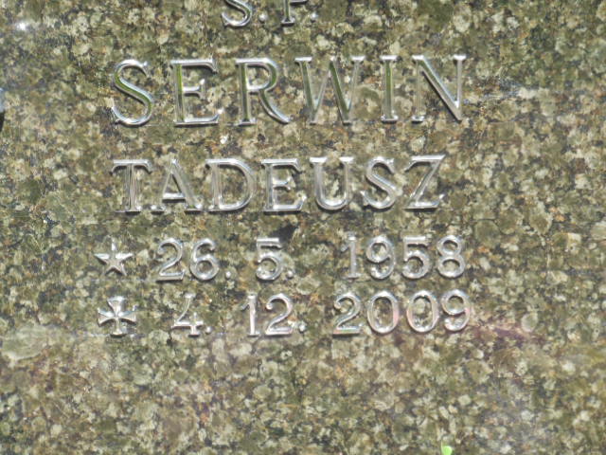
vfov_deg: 8.9
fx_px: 2924
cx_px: 303
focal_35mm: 167
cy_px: 228
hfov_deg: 11.8
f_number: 5.4
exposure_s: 1/200
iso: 125
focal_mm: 29.8
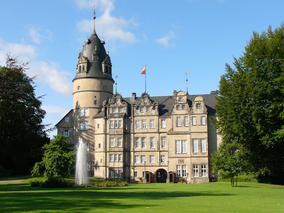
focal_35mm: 49
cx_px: 142
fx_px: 402
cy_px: 106
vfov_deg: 29.7
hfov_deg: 38.9
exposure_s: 1/500
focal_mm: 8.2
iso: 100
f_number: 5.6
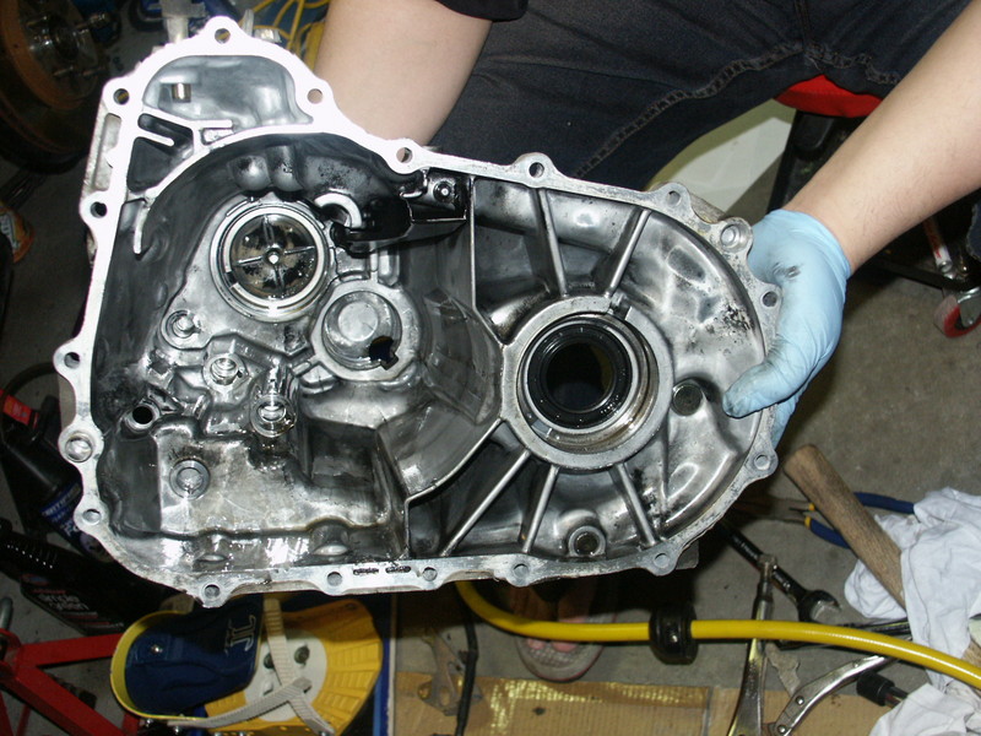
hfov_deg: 36.2
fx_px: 1502
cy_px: 368
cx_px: 490
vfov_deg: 27.5
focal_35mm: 53
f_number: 3.5
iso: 200
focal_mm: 13.76
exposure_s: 1/45
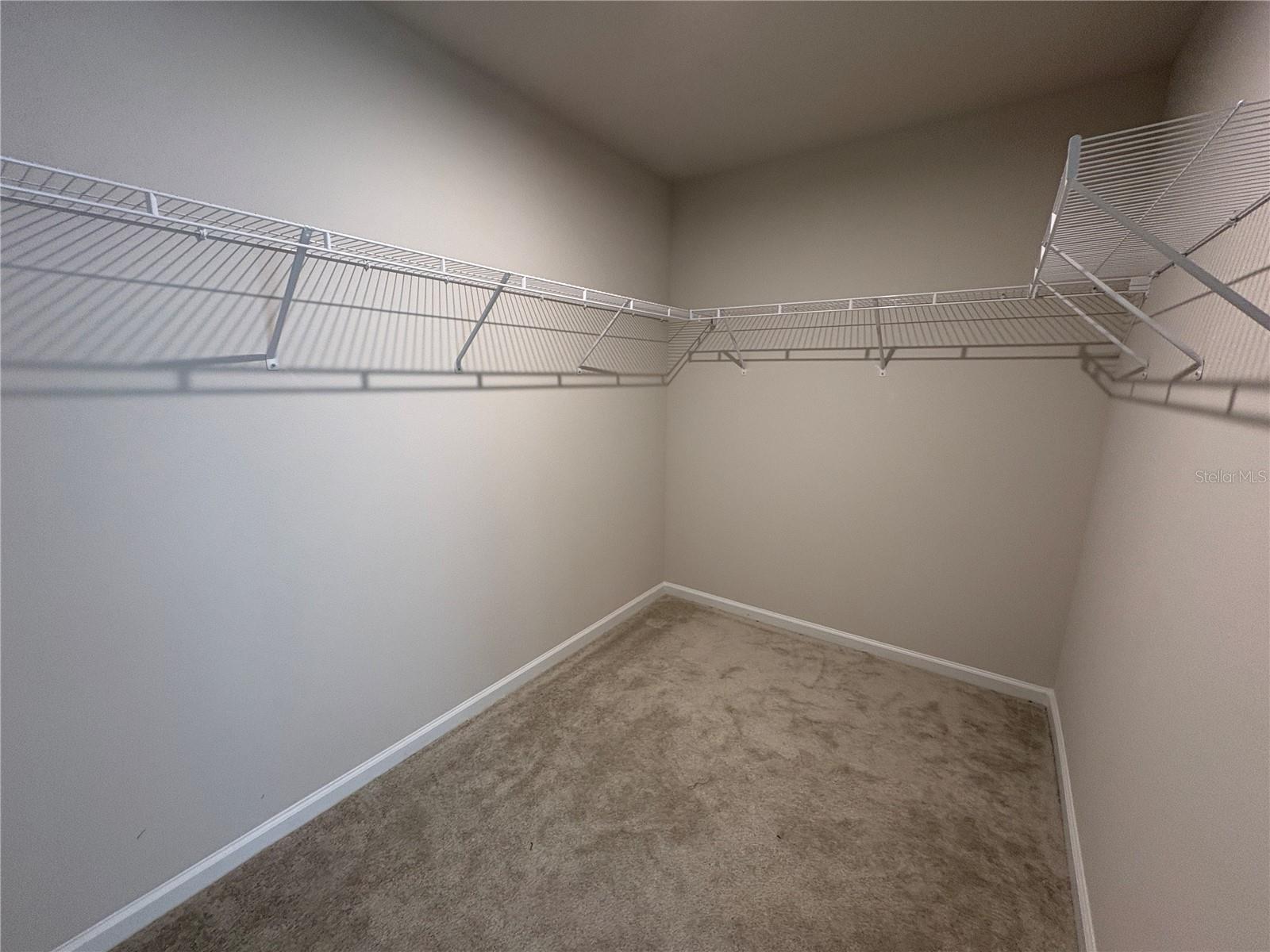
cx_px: 635
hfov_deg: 102.1
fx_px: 514
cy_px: 476
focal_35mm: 14
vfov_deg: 85.7
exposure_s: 1/60
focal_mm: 2.22
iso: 200
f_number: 2.2
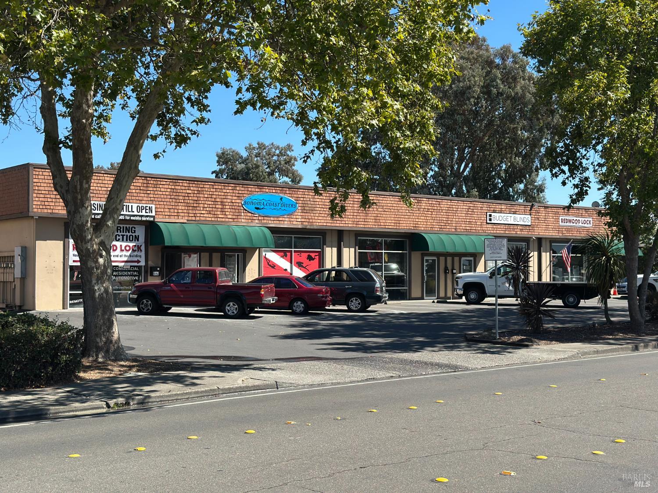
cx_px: 329
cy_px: 246
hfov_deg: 39.7
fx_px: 912
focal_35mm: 48
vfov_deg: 30.3
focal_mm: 6.86
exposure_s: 1/3257
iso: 100
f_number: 1.78
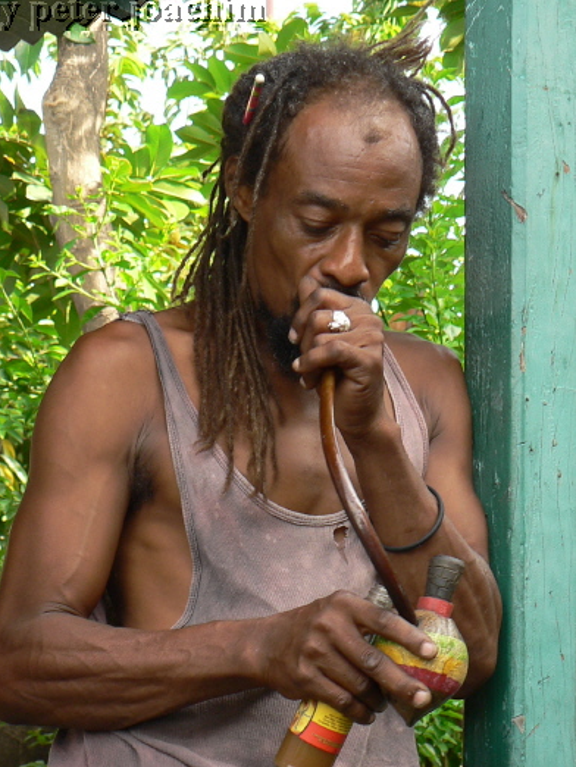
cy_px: 400
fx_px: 1995
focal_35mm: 90
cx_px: 280
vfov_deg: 21.8
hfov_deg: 16.4
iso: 64
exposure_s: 1/60
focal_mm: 14.3
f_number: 3.2
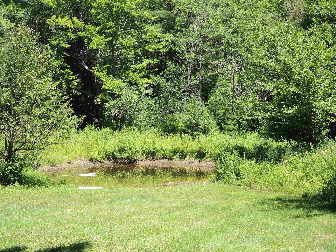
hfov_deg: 38.2
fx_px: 485
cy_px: 126
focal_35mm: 50
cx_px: 168
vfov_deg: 29.1
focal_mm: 11
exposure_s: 1/320
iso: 80
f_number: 2.8
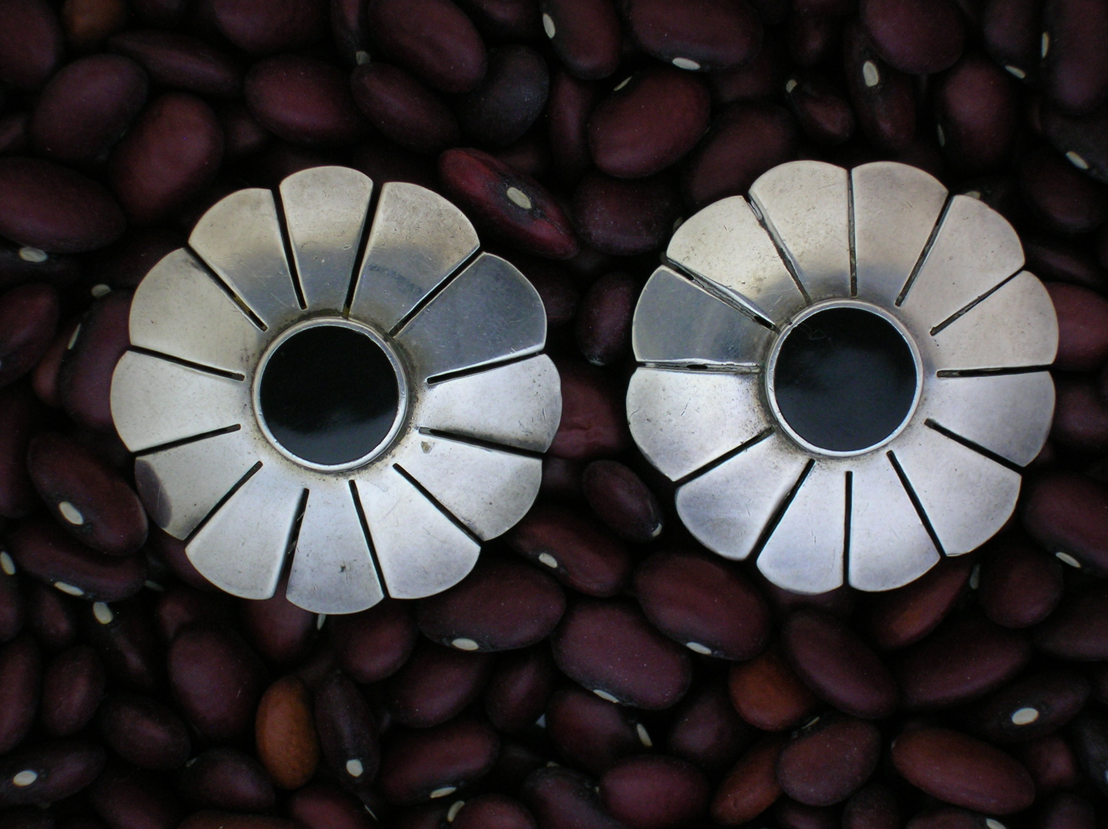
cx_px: 563
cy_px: 401
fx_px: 2462
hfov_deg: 25.4
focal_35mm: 77
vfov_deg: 19.1
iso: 76
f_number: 4
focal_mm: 12.3
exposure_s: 1/5.9
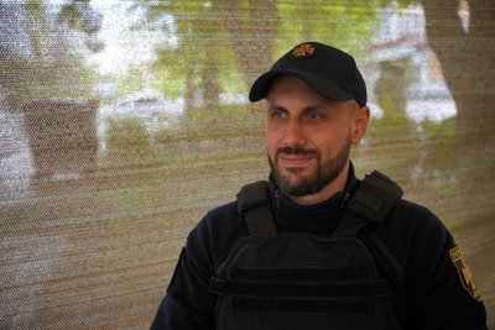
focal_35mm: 33
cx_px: 248
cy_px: 165
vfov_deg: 40.0
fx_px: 454
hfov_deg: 57.2
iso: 400
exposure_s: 1/100
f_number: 2.8
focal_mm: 33
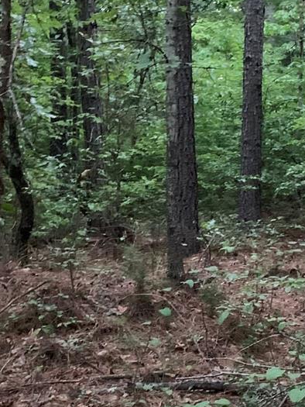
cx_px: 223
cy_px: 328
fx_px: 892
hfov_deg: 19.3
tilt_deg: -8.5
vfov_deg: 25.2
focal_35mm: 76
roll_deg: -1.3
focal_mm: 4.25
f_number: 1.8
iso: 800
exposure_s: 1/26
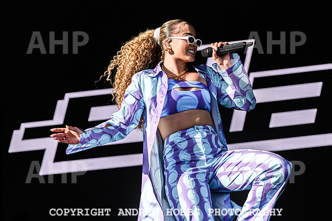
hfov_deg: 14.3
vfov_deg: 9.6
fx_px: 1325
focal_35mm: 144
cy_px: 103
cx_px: 177
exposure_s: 1/2000
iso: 640
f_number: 5.6
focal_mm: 135
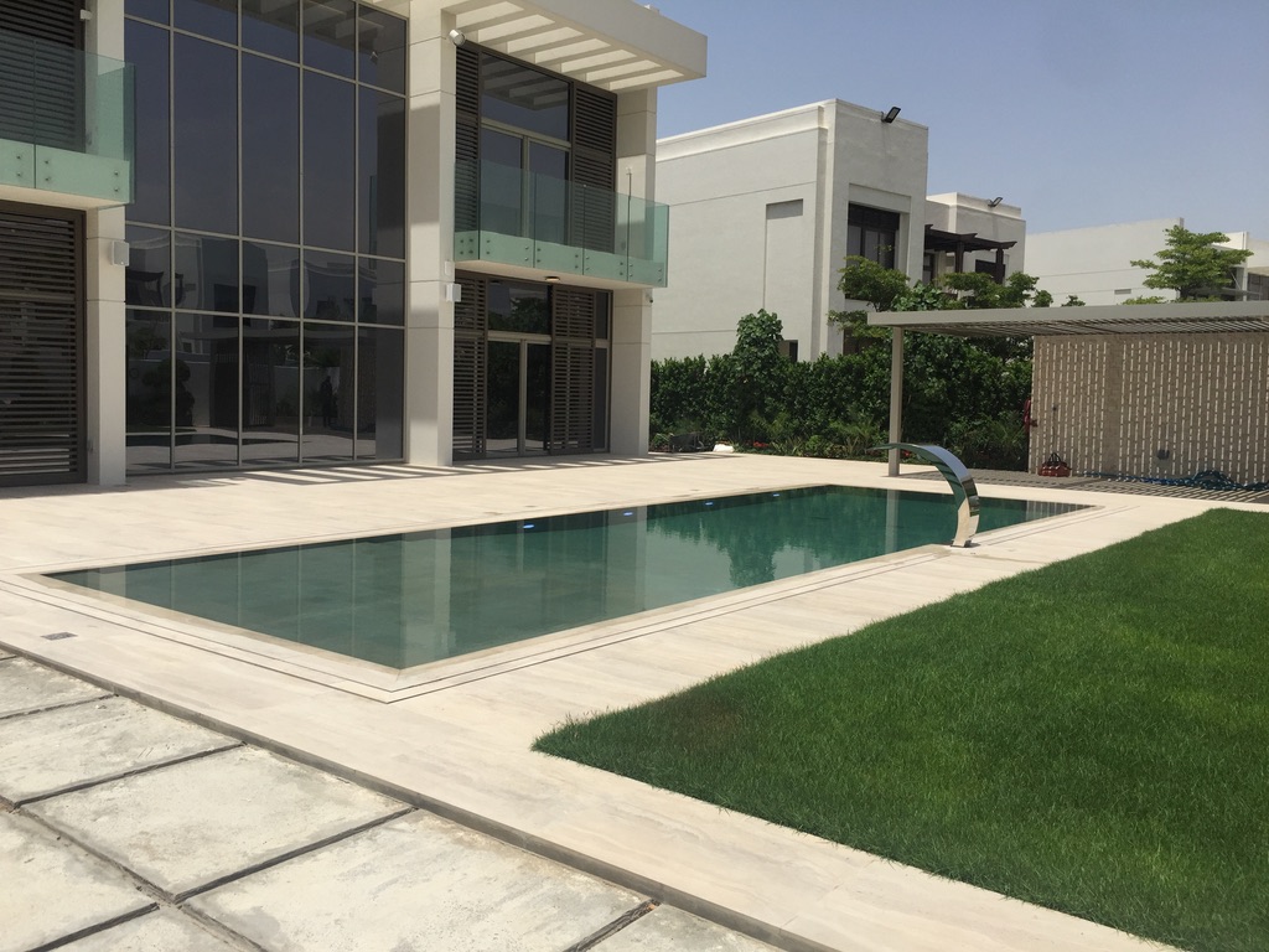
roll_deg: -3.6
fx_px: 1063
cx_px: 634
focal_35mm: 29
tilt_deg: -2.8
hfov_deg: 61.7
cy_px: 476
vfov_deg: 48.2
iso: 32
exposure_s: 1/3597
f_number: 2.2
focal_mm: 4.15
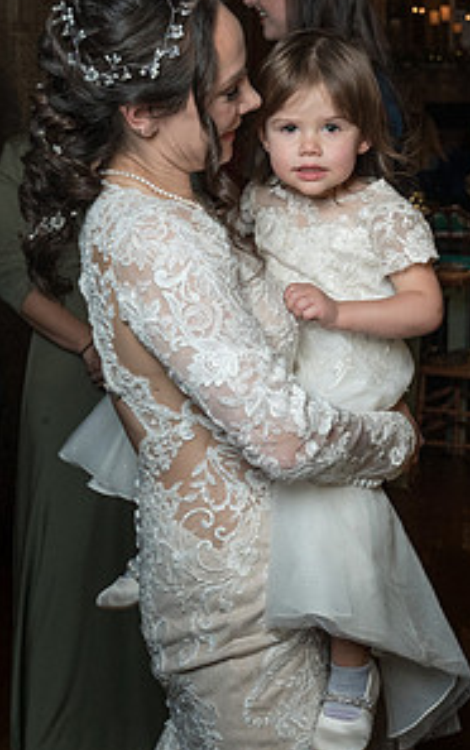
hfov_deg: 16.9
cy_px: 324
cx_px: 323
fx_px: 1576
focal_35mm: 77
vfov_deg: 26.8
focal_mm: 34
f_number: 5.6
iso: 2000
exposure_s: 1/200
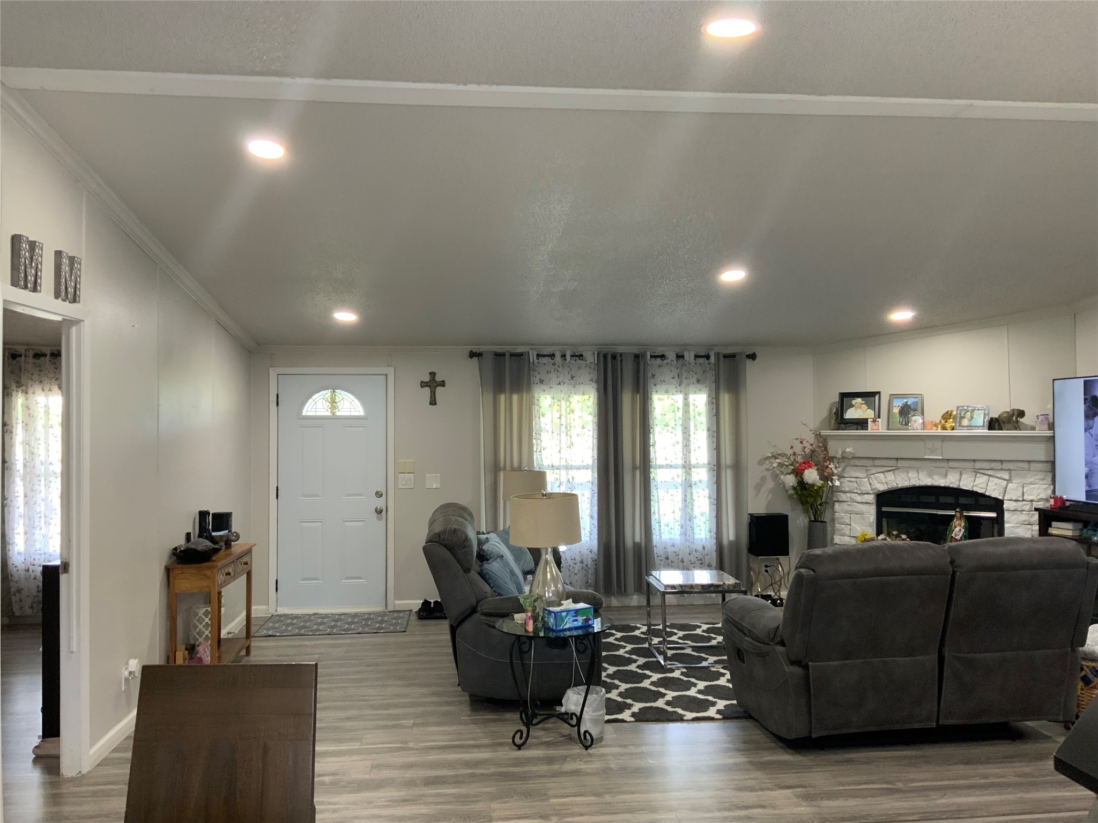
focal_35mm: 29
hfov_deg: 61.7
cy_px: 412
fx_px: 920
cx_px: 549
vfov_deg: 48.2
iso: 125
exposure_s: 1/60
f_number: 1.8
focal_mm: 3
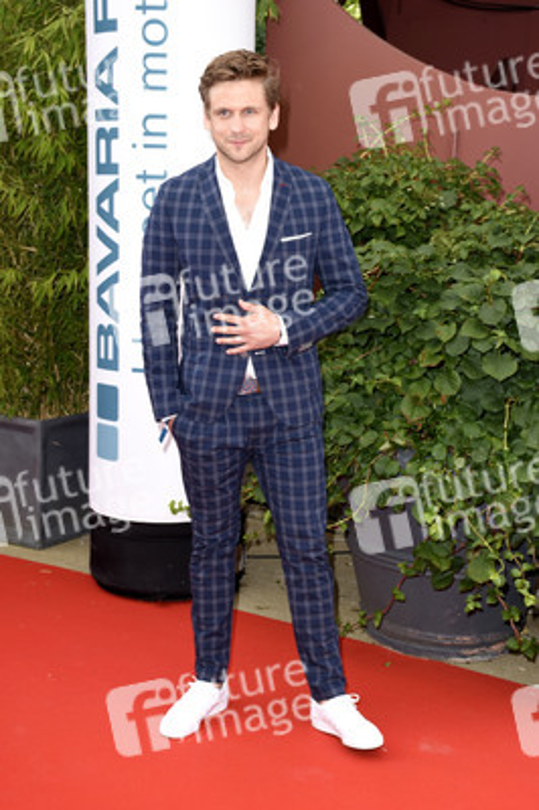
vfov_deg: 38.9
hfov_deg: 26.4
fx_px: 1147
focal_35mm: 51
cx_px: 270
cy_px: 405
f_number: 6.3
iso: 320
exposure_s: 1/100
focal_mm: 34
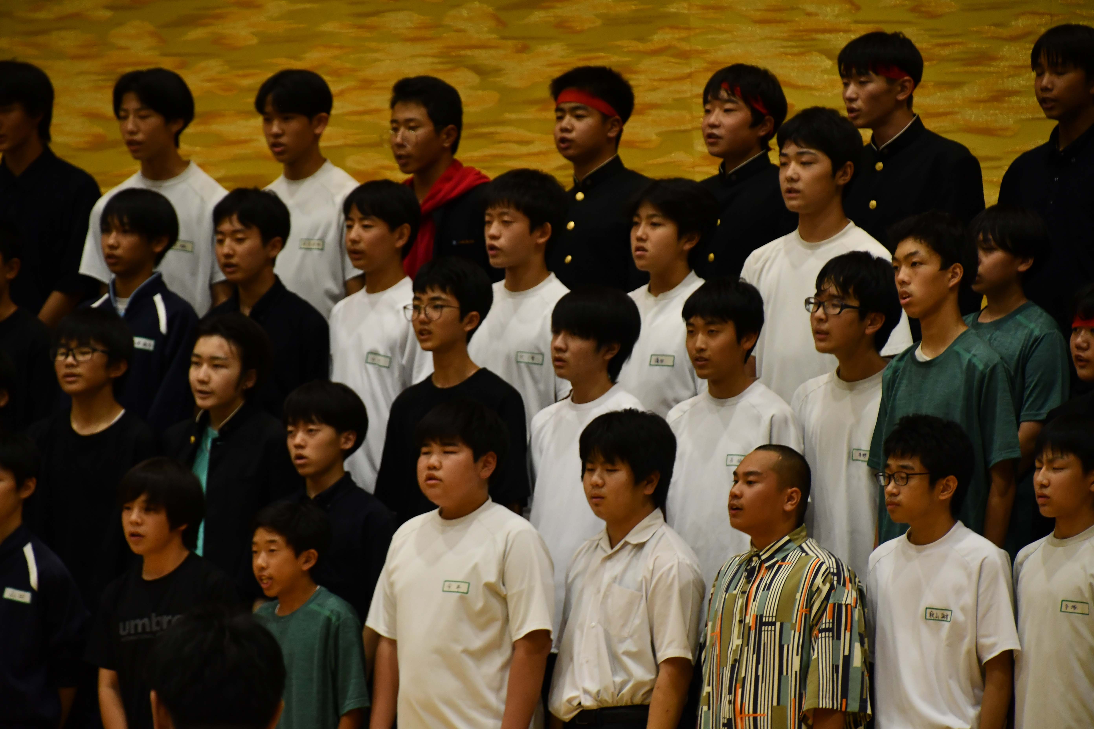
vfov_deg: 5.2
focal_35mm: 262
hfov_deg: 7.9
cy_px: 364
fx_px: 7961
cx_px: 547
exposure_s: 1/160
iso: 1600
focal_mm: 175
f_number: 6.3
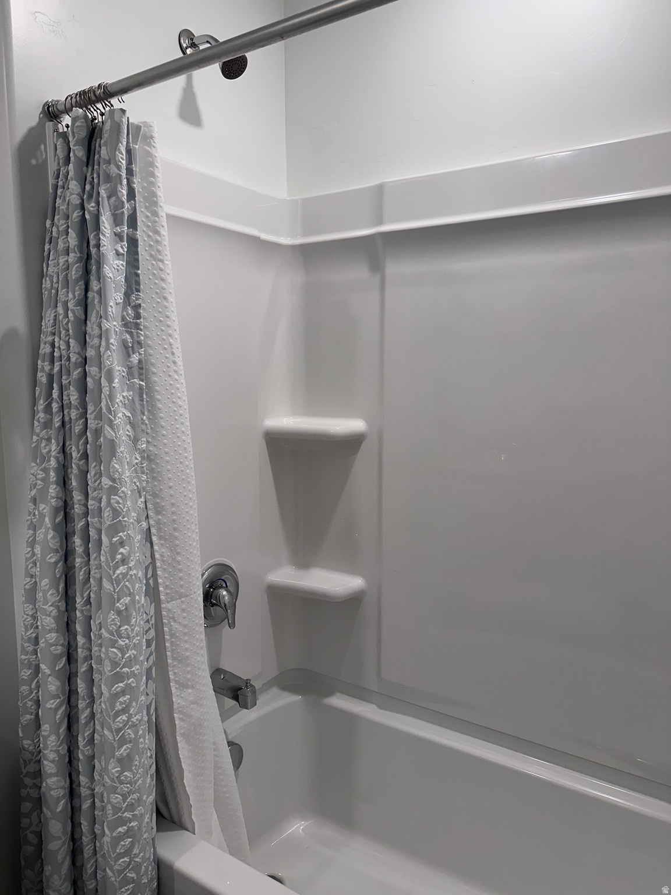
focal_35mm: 24
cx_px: 336
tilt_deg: -7.3
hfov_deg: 56.8
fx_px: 620
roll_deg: -0.2
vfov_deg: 71.6
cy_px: 448
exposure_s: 1/120
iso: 100
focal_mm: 6.86
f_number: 1.78
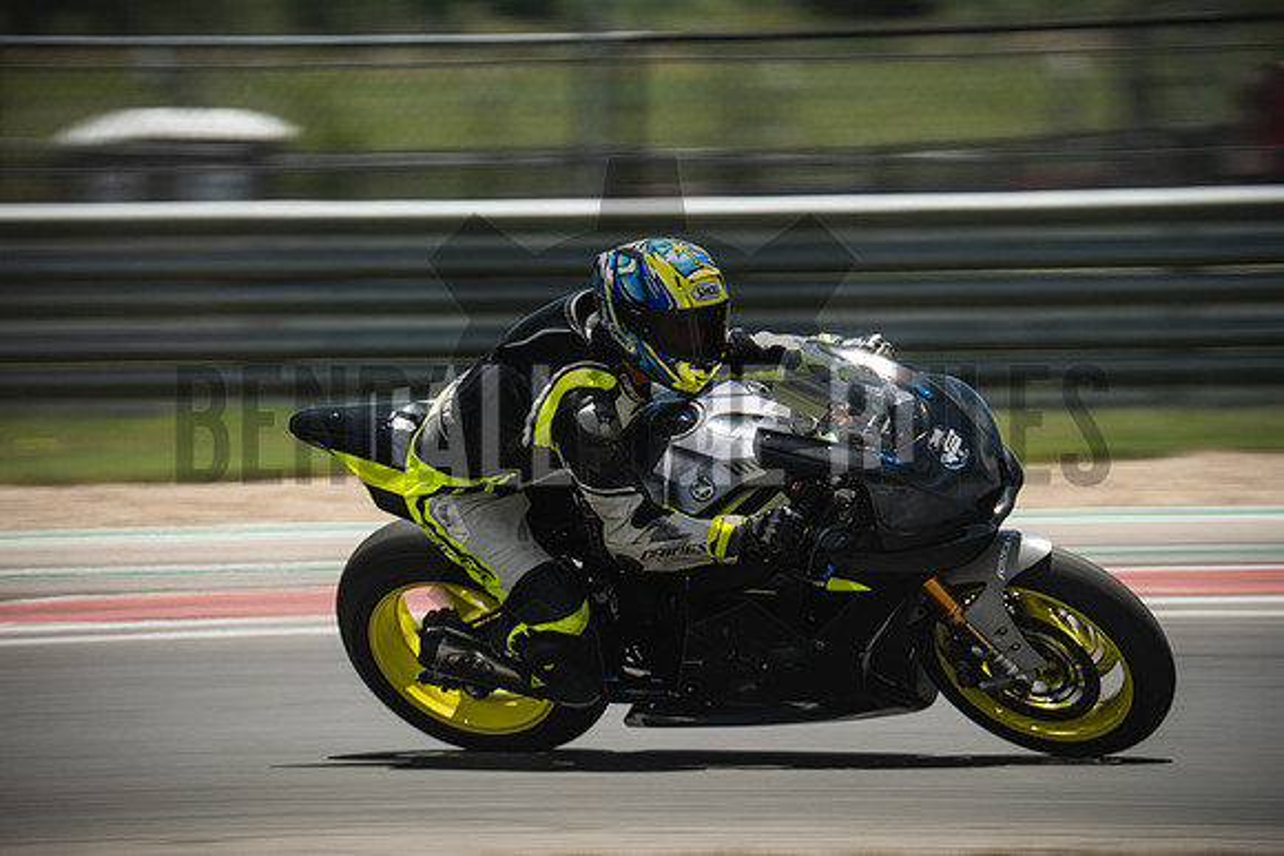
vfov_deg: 2.3
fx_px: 21404
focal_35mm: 600
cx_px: 642
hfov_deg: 3.4
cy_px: 428
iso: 160
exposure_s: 1/250
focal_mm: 400
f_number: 8
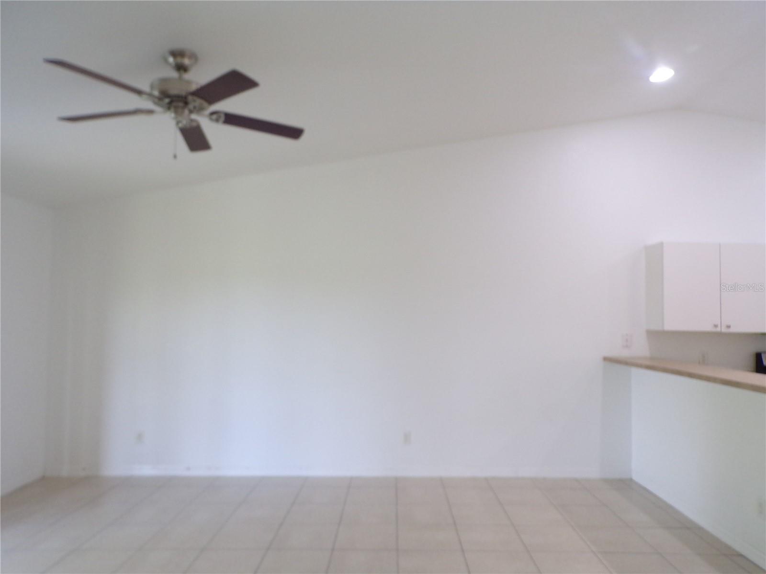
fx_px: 531
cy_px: 287
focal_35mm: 24
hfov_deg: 71.6
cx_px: 383
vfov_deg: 56.8
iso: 200
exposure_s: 1/25
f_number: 3
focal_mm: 4.3
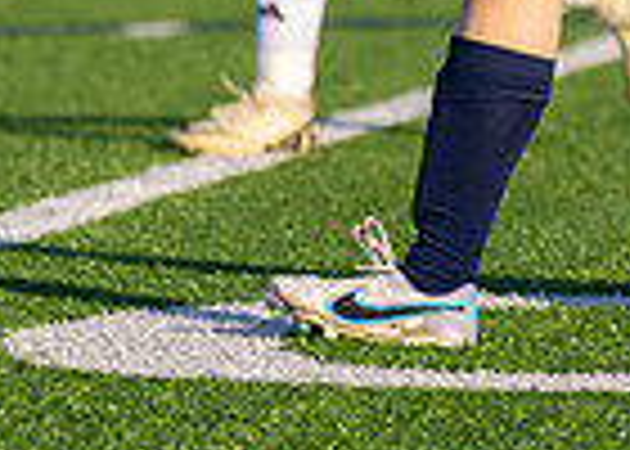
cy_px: -253
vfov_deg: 1.9
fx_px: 13401
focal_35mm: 749
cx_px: 866
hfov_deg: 2.7
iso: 200
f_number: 2.8
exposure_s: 1/2000
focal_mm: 118
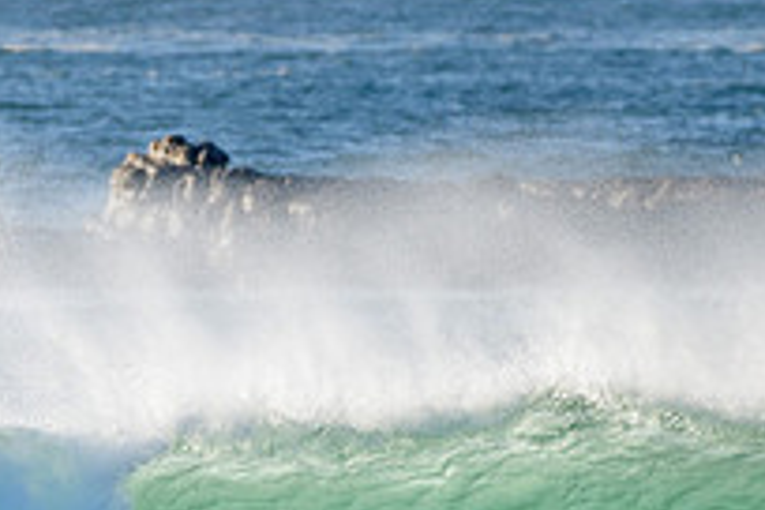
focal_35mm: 1723
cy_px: 518
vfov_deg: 0.8
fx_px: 36611
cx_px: 77
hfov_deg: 1.2
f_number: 5.6
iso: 220
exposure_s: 1/1250
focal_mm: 500
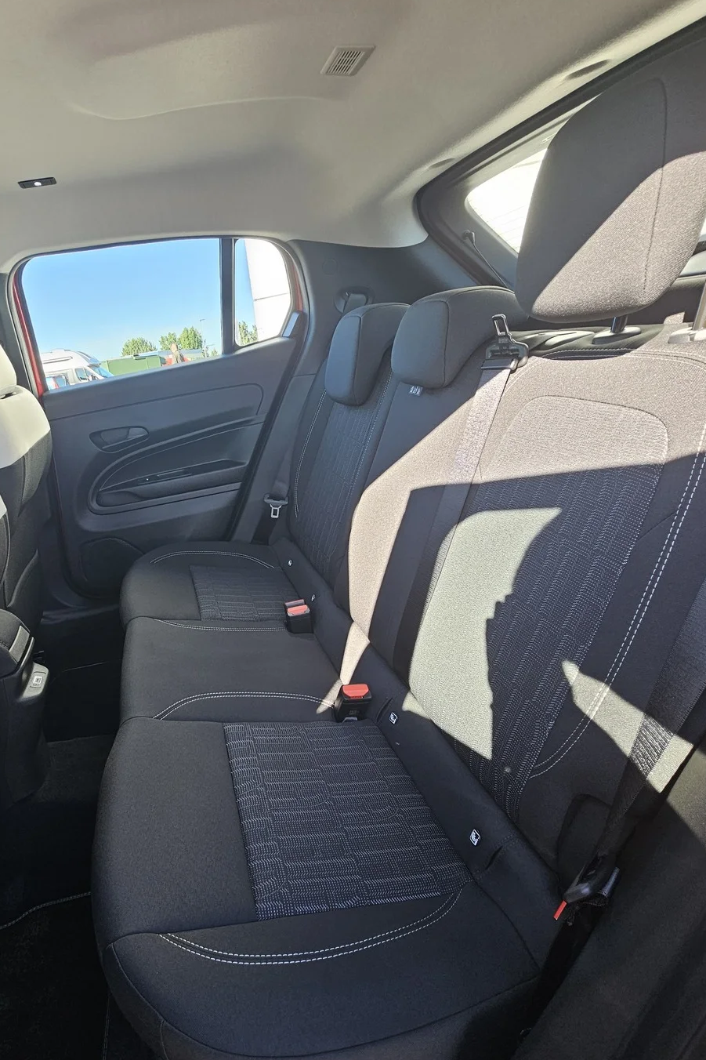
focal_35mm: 16
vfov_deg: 96.7
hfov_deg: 72.1
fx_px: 471
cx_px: 251
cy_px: 554
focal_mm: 2.2
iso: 50
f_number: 2.2
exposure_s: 1/105
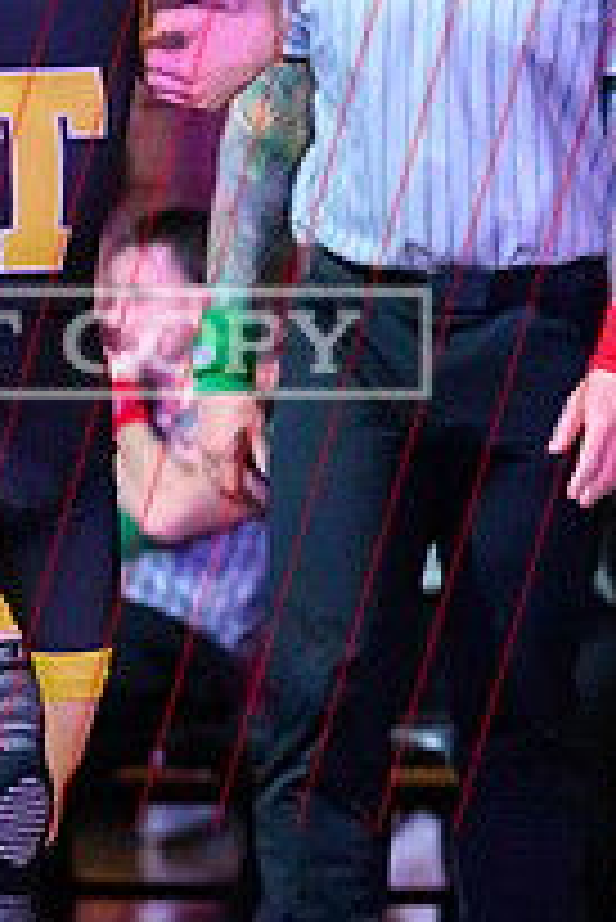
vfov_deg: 6.0
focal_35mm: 343
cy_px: 392
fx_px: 8788
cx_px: -64
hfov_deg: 4.0
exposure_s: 1/500
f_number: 2.8
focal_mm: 94
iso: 25600
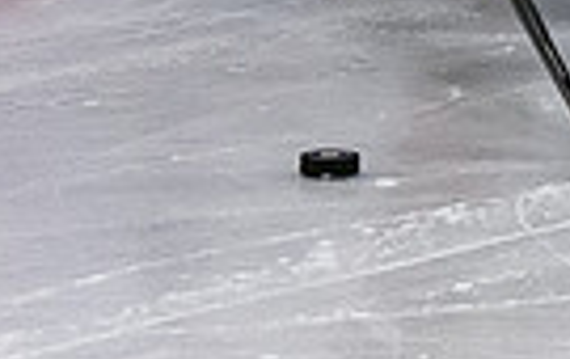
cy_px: -484
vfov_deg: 1.5
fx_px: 13823
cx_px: 466
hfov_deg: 2.4
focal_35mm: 888
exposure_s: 1/800
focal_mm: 95
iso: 2500
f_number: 3.5
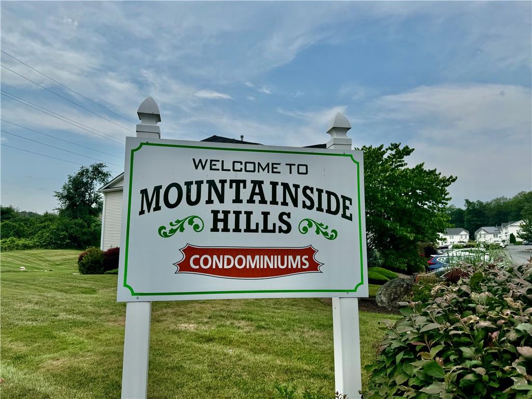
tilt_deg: +9.1
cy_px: 200
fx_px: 369
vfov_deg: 56.8
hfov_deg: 71.6
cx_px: 266
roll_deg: +0.5
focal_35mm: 24
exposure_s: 1/7092
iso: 80
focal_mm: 6.76
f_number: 1.78
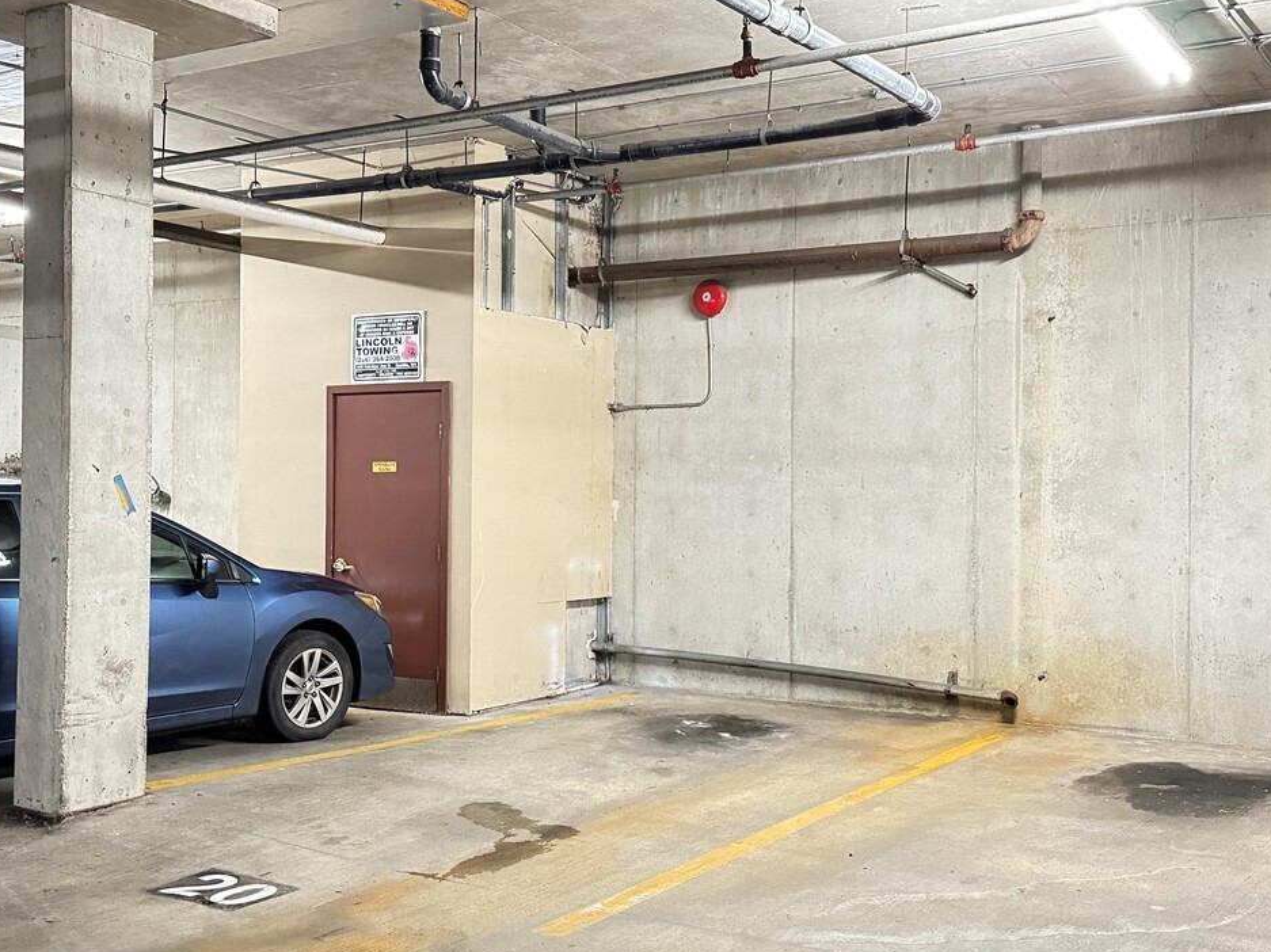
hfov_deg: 45.8
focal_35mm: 41
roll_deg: -1.1
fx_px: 1505
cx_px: 591
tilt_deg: +0.7
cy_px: 481
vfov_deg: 35.1
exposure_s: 1/30
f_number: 1.78
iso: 1250
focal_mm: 6.76
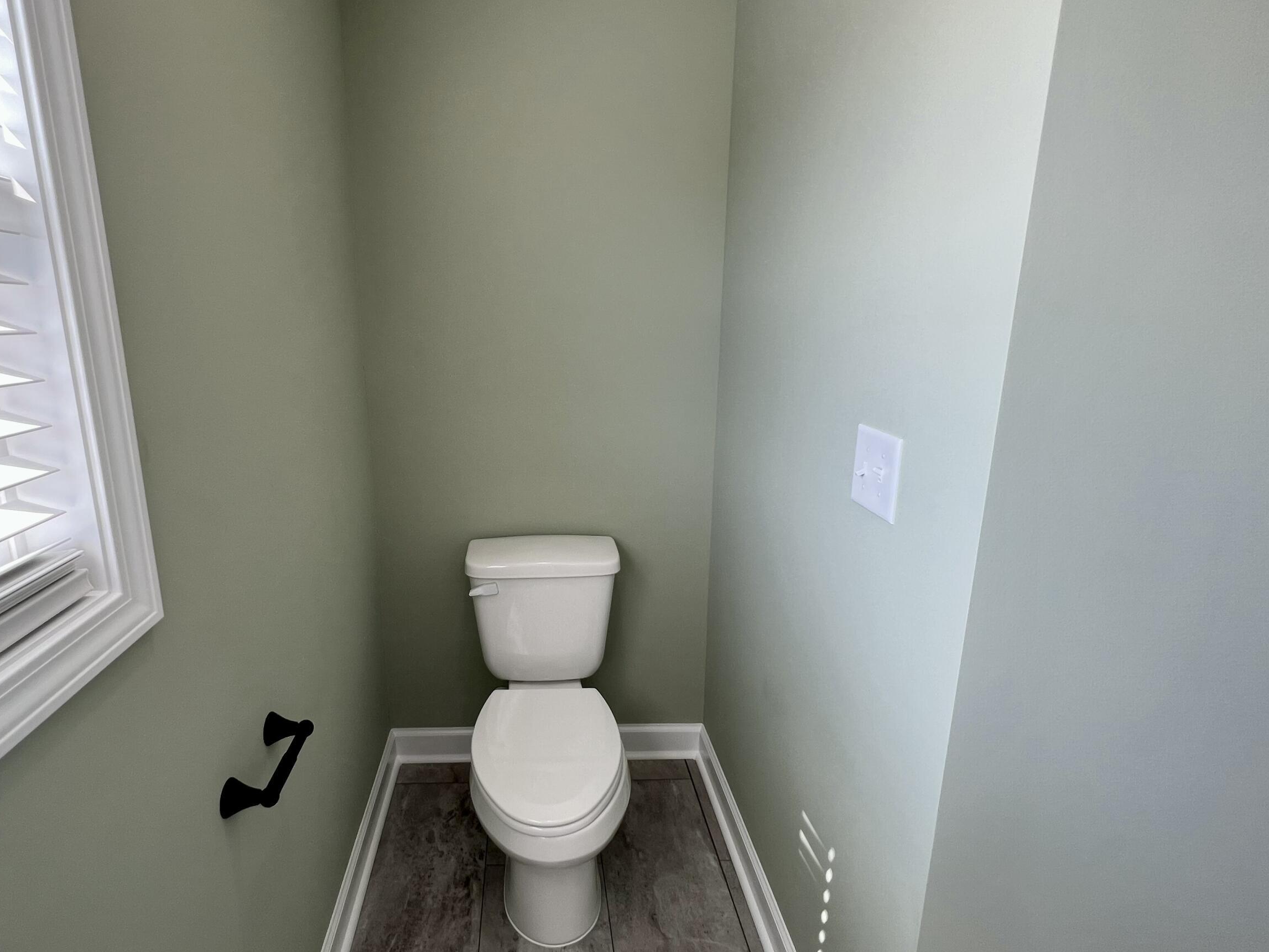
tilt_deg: -13.5
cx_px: 533
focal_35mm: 17
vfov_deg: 74.7
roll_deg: +0.6
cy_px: 460
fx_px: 623
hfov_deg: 90.3
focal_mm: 1.57
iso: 50
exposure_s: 1/120
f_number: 1.8
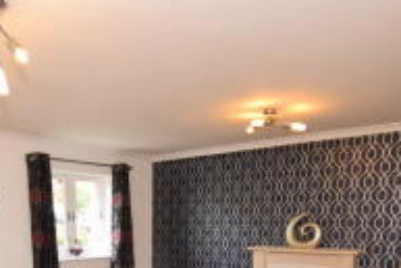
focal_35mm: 37
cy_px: 315
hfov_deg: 50.4
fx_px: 412
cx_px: 116
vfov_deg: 30.9
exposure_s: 1/100
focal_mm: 10
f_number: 5
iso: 800
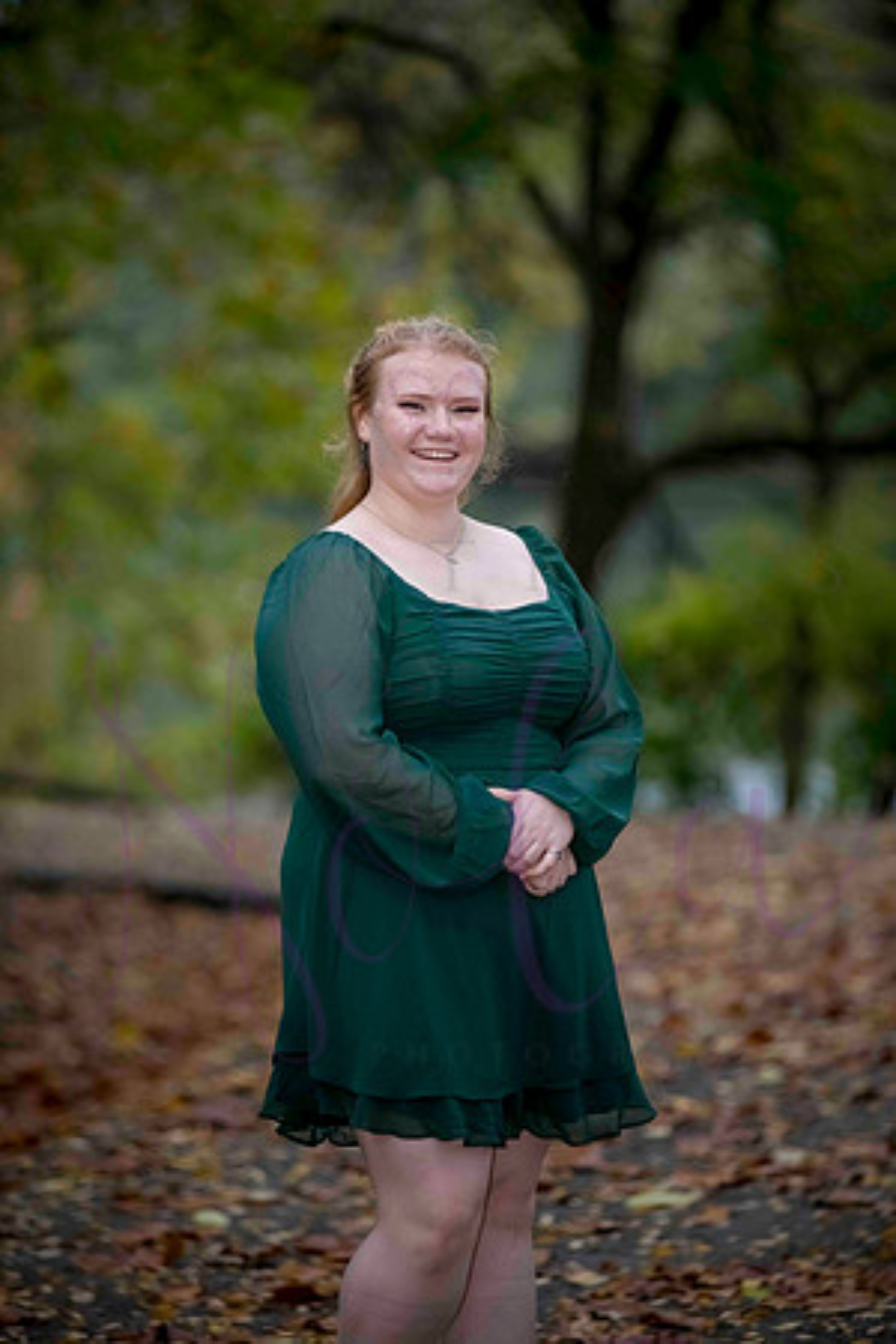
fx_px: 5786
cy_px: 672
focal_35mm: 155
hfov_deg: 8.9
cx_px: 448
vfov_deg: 13.2
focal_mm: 155
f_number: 3.2
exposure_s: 1/320
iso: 1600
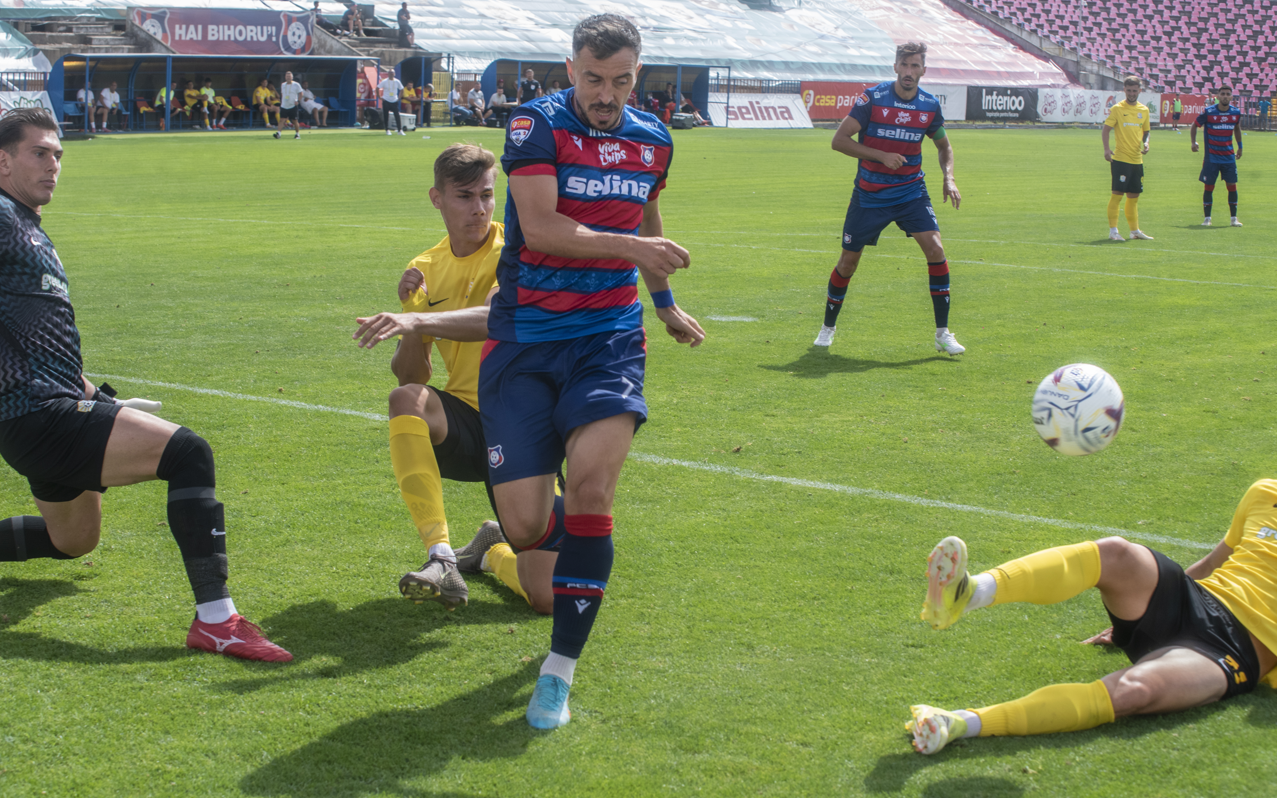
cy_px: 421
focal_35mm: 72
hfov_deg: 28.6
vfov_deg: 18.1
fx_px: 2506
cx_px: 640
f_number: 3.2
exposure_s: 1/1000
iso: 800
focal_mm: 70
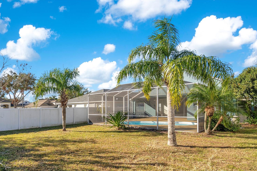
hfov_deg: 100.3
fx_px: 107
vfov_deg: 77.2
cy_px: 91
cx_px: 136
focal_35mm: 15
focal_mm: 14
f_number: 5
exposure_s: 1/500
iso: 100
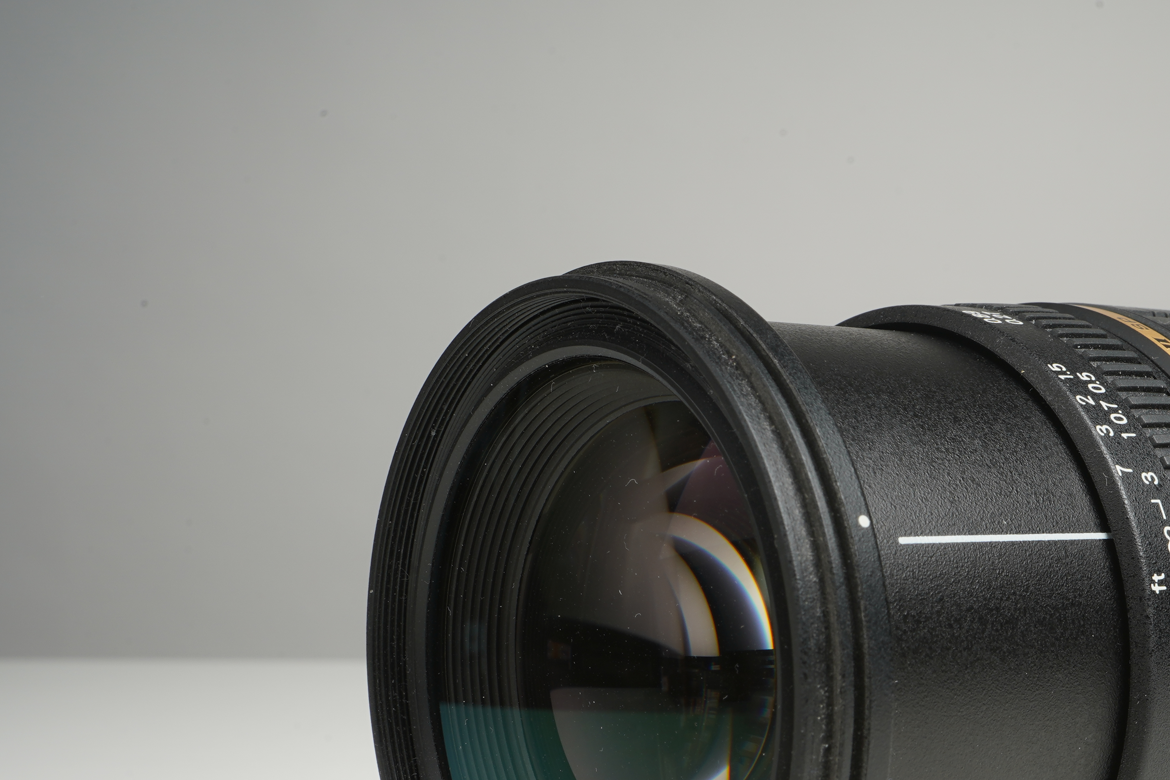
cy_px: 655
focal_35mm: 62
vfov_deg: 21.6
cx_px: 999
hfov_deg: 31.2
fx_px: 2015
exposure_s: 1/160
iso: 200
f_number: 20
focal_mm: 36
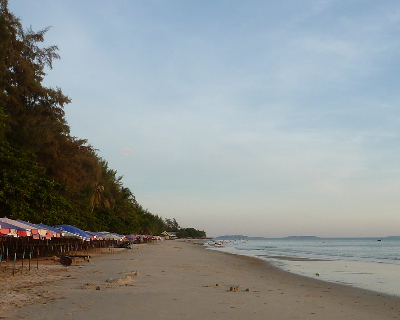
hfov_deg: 39.3
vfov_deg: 33.4
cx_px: 351
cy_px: 246
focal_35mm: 44
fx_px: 521
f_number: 4
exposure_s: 1/160
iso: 80
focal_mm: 4.1
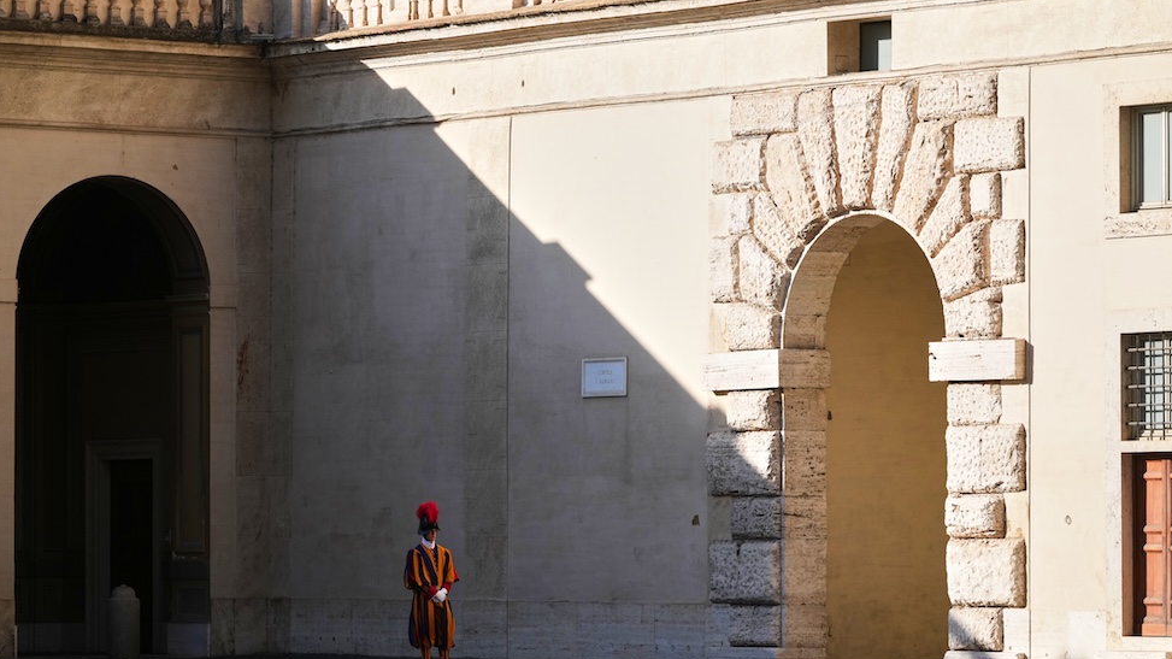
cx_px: 585
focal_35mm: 174
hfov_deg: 12.4
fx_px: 5407
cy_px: 343
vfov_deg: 7.0
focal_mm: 165
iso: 640
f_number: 4
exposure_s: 1/5000
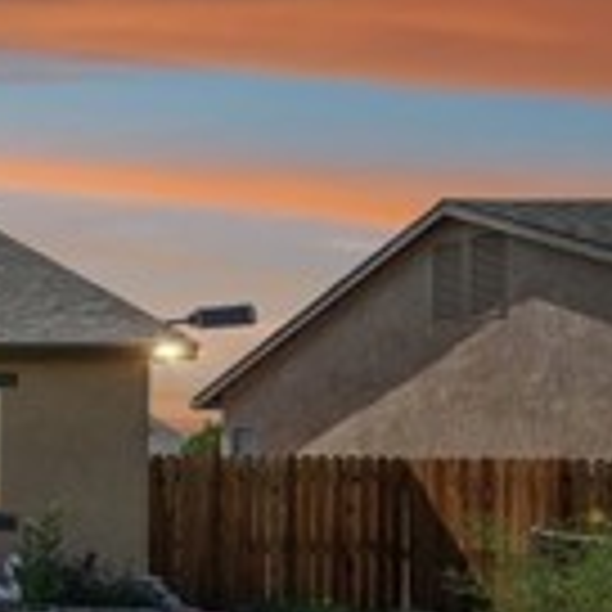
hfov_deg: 17.8
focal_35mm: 64
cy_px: 432
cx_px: -639
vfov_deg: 26.7
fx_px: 1280
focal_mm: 16
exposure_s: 1/250
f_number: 8
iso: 100
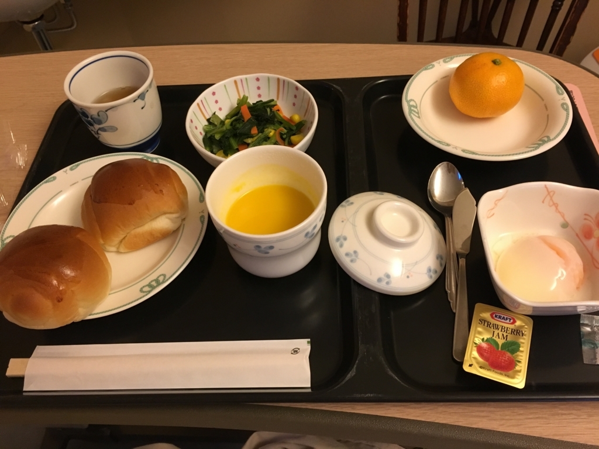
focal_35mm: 29
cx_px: 300
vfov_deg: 48.2
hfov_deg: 61.7
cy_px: 224
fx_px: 502
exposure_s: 1/24
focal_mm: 4.15
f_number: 2.2
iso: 200
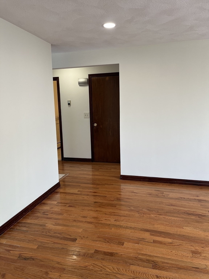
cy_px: 140
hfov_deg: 53.1
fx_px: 209
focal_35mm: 26
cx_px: 104
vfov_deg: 67.3
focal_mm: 5.1
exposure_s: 1/120
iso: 80
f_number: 1.6
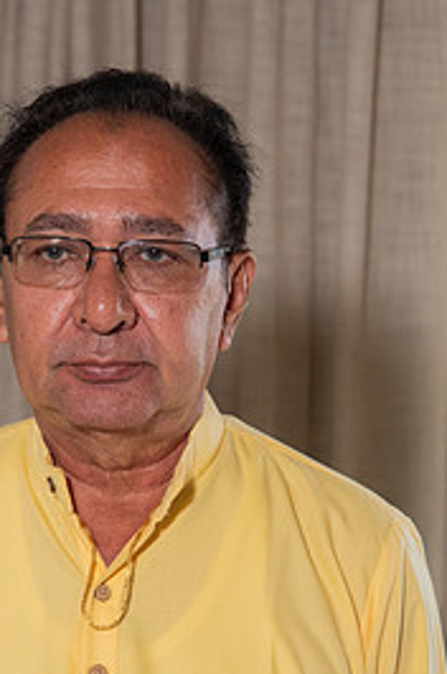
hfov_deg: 7.3
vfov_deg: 11.0
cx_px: 112
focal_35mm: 187
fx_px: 3492
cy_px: 450
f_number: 7.1
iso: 1250
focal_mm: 110
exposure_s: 1/160
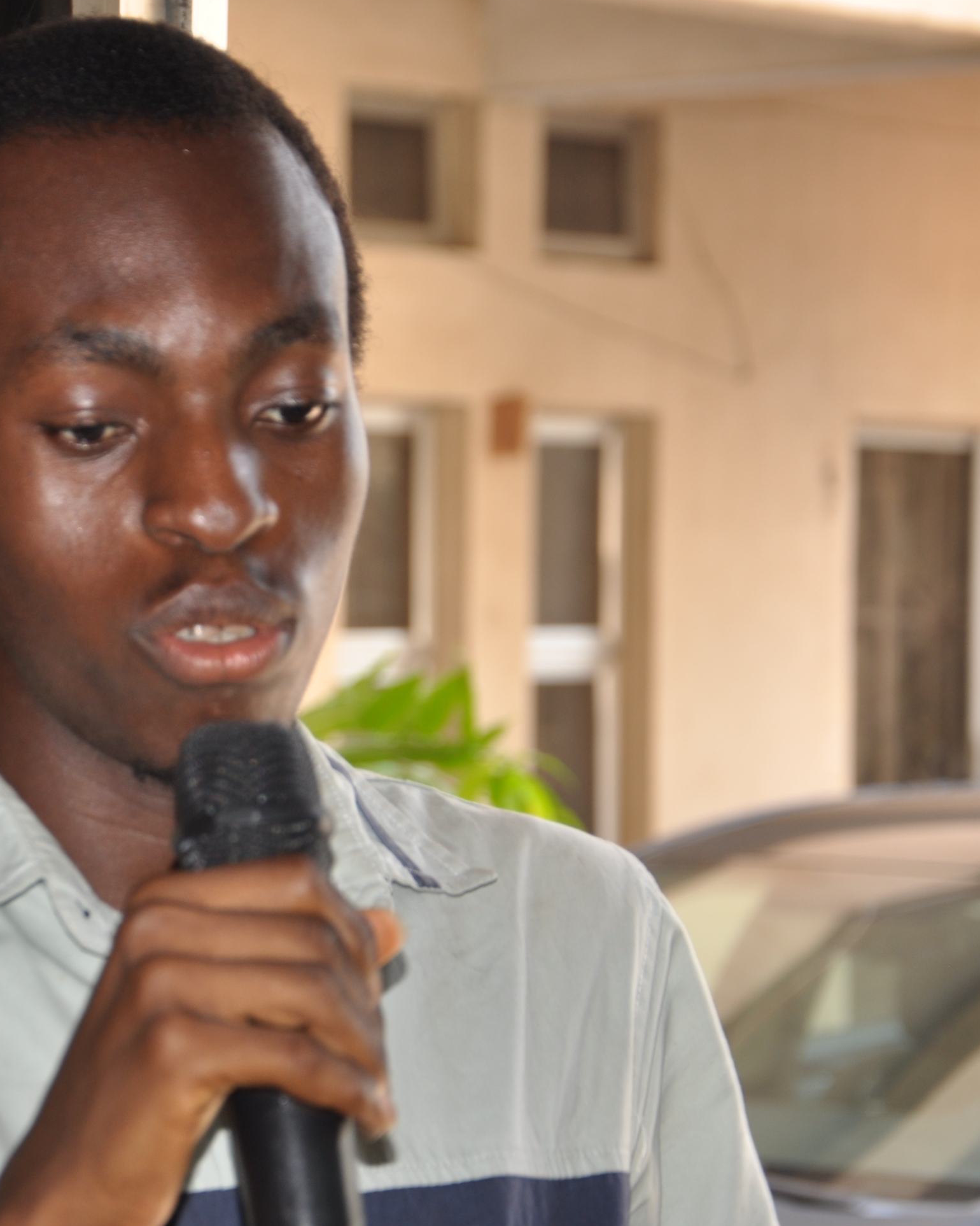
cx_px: 113
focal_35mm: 155
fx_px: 5621
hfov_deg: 9.9
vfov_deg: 12.4
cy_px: 640
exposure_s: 1/60
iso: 200
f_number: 5.3
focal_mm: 66
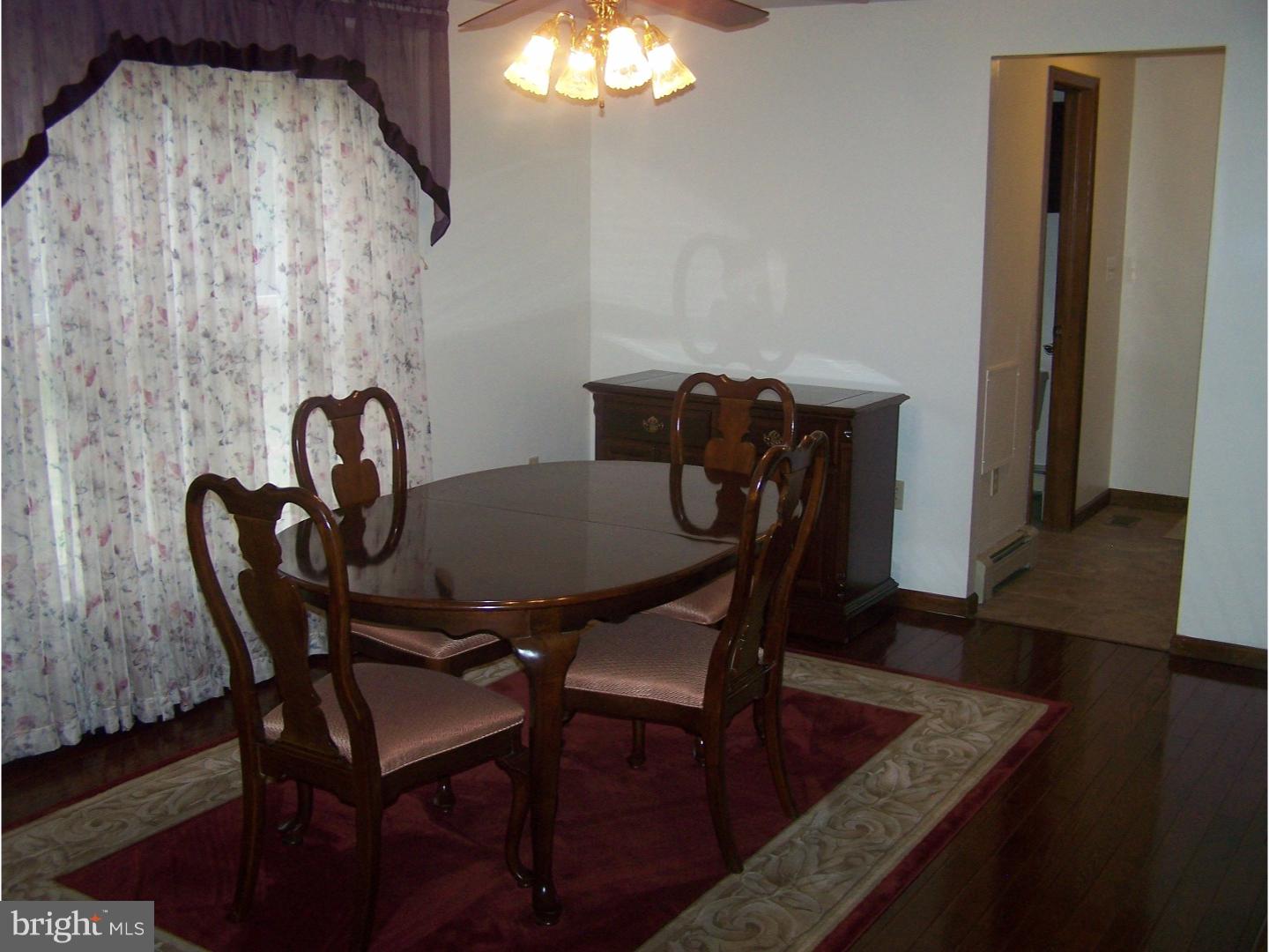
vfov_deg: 37.7
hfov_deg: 49.0
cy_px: 476
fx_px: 1393
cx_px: 634
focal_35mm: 38
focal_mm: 6.3
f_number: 2.8
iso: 160
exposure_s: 1/60
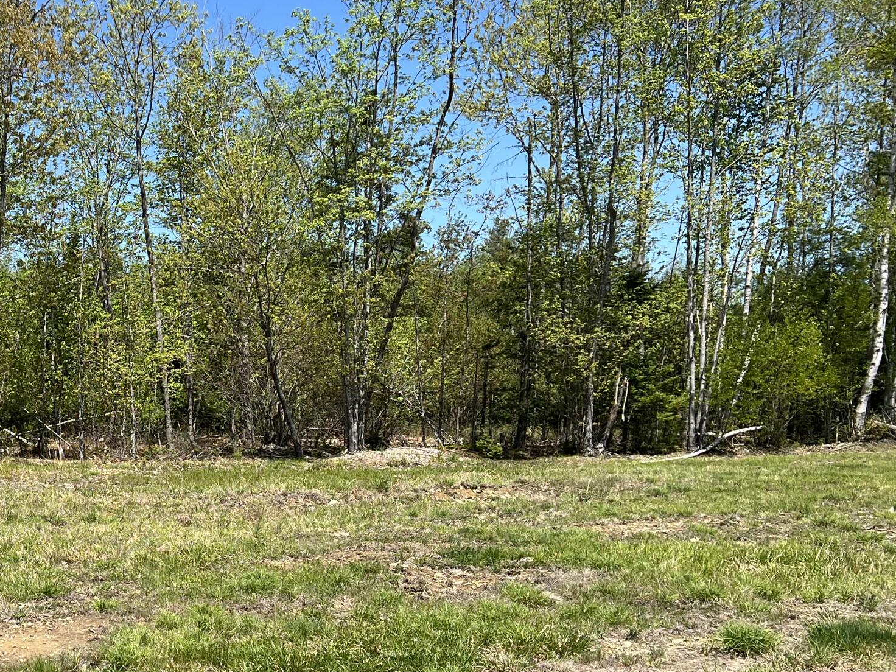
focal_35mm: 53
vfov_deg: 27.1
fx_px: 1372
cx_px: 94
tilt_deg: -5.1
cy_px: 518
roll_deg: +0.7
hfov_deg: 34.2
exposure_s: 1/3165
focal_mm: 5.7
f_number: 1.5
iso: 50
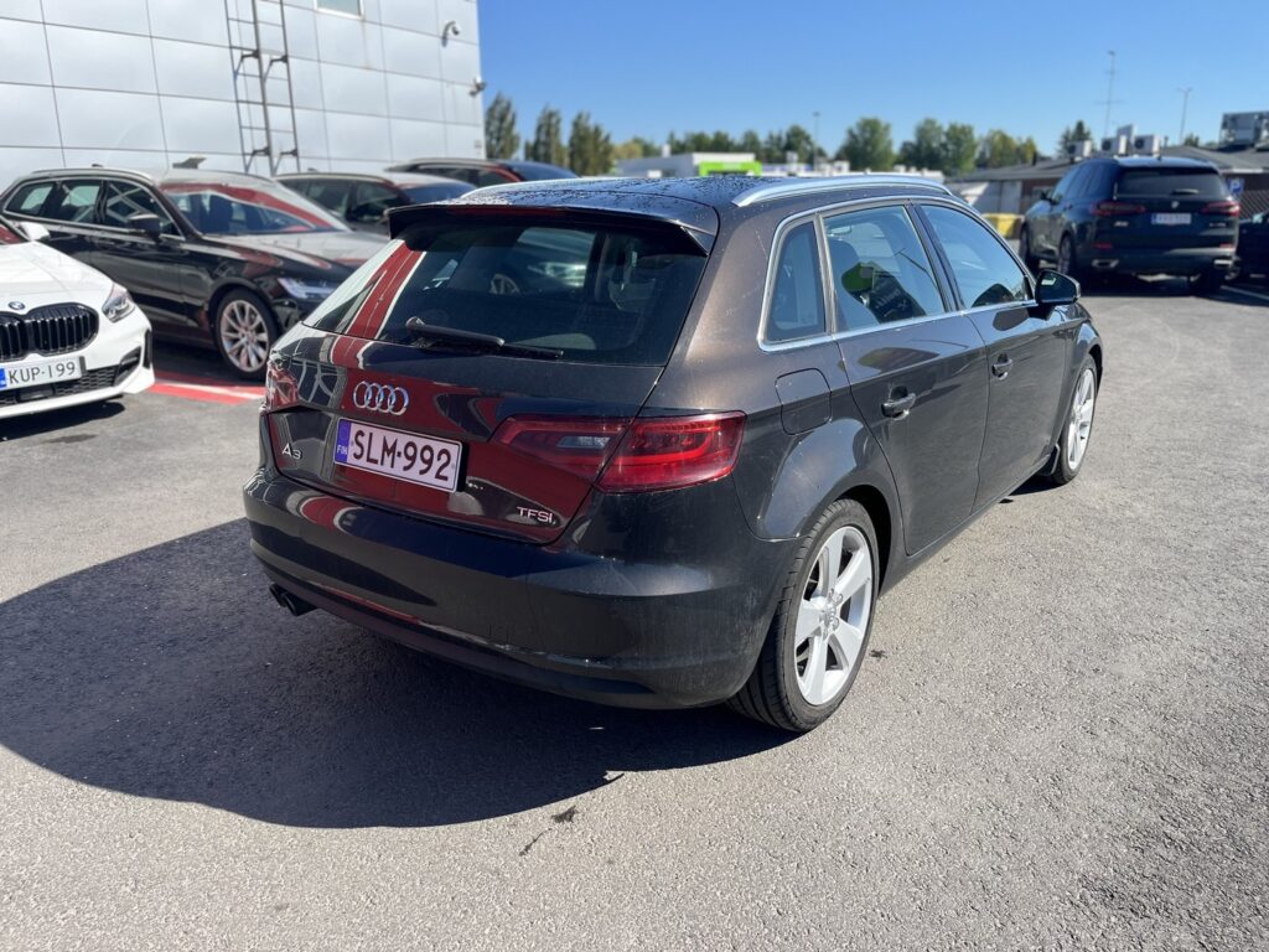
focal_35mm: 26
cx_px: 634
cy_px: 476
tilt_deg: -16.5
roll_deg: +1.2
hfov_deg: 67.3
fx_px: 953
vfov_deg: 53.1
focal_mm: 5.1
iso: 50
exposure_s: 1/2062
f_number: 1.6
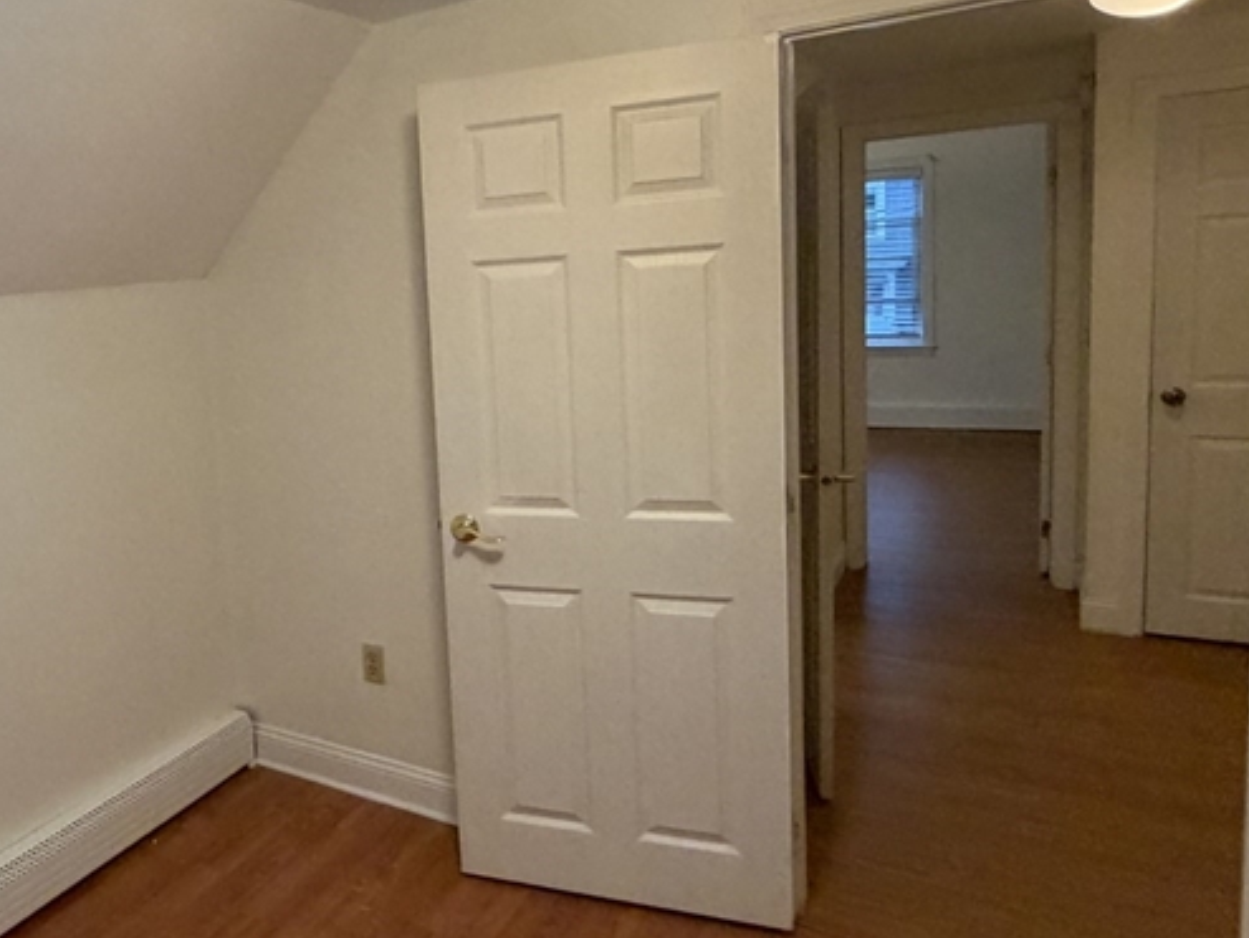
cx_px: 248
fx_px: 1047
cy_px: 392
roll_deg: +4.2
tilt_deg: -6.0
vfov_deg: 48.1
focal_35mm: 29
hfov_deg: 57.0
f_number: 2.2
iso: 400
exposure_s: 1/60
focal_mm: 2.22
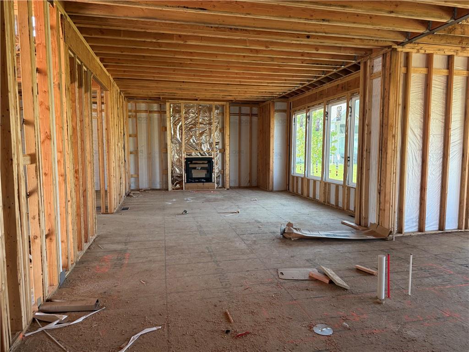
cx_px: 234
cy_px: 176
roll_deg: -0.8
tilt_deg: -4.6
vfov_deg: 56.8
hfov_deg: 71.6
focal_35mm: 24
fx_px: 325
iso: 125
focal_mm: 6.76
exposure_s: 1/123
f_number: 1.78
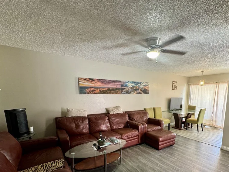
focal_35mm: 19
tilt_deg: -8.1
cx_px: 133
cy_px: 112
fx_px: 126
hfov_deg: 84.0
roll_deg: -0.4
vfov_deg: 67.2
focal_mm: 2.22
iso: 320
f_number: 2.2
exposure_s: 1/60
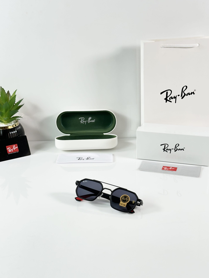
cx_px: 104
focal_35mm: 48
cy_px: 139
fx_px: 386
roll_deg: +1.5
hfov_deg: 30.3
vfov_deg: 39.7
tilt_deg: -23.2
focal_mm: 6.86
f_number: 1.78
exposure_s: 1/100
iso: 64
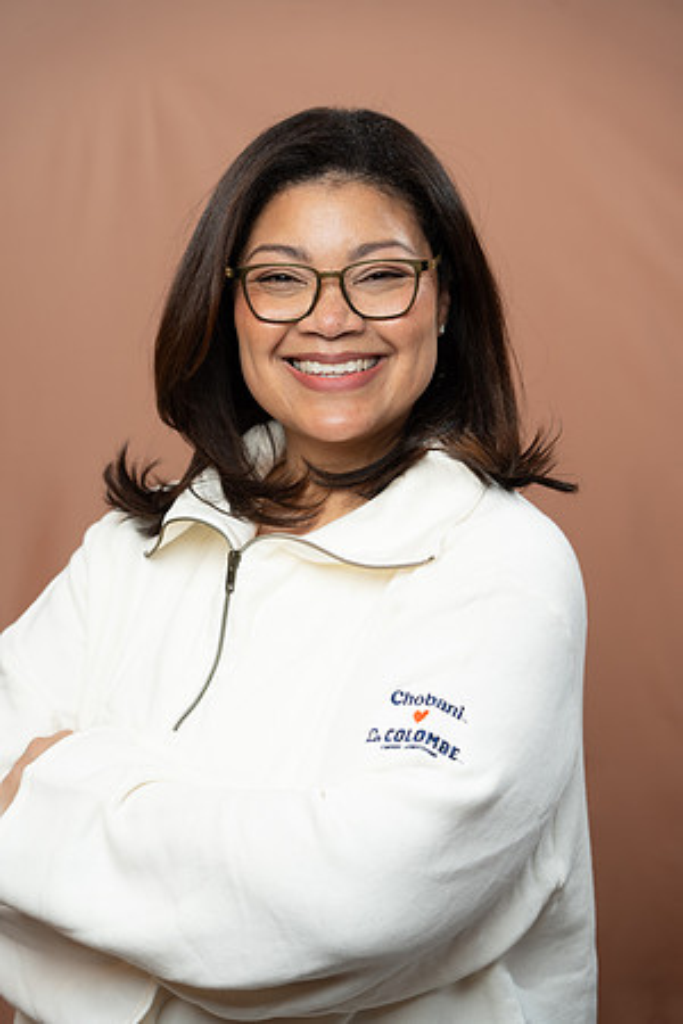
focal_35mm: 82
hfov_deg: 16.7
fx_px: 2333
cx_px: 342
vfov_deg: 24.8
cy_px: 512
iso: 320
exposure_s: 1/160
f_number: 4
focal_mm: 82
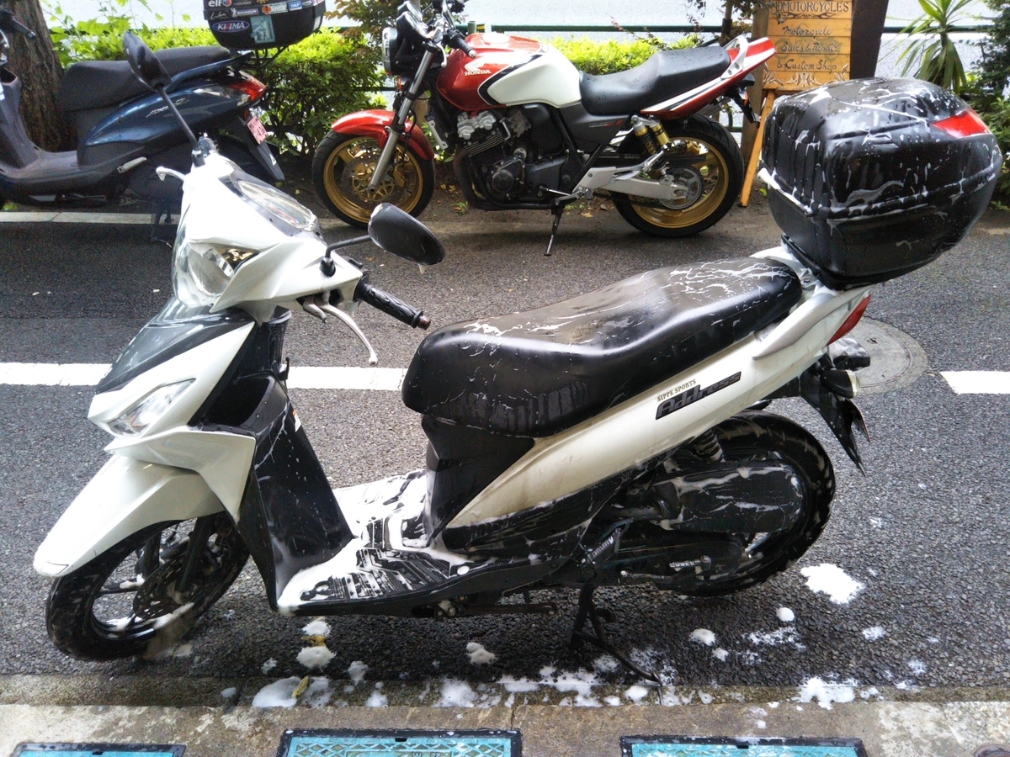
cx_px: 505
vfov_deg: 46.8
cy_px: 378
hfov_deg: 60.0
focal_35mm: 30
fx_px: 875
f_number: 2.2
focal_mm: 4
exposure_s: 1/90
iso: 111
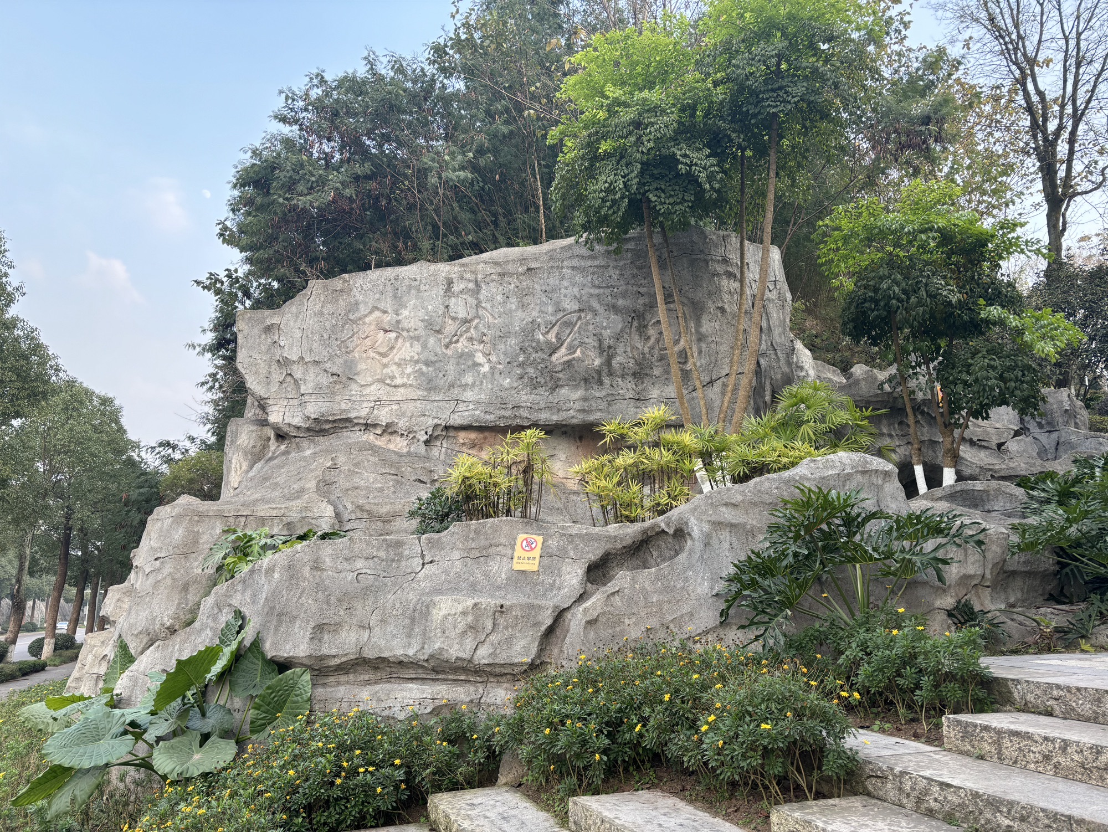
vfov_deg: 53.1
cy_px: 416
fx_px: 833
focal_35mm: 26
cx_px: 554
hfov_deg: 67.3
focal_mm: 5.96
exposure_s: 1/172
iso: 50
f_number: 1.6
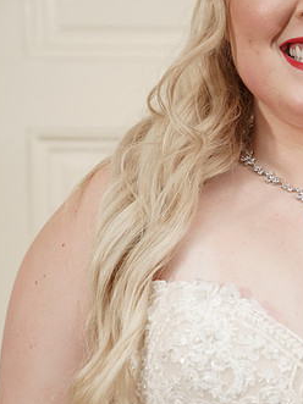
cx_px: 320
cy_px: 234
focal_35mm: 118
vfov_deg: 16.7
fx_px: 1378
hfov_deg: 12.4
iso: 2000
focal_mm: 70
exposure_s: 1/100
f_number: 4
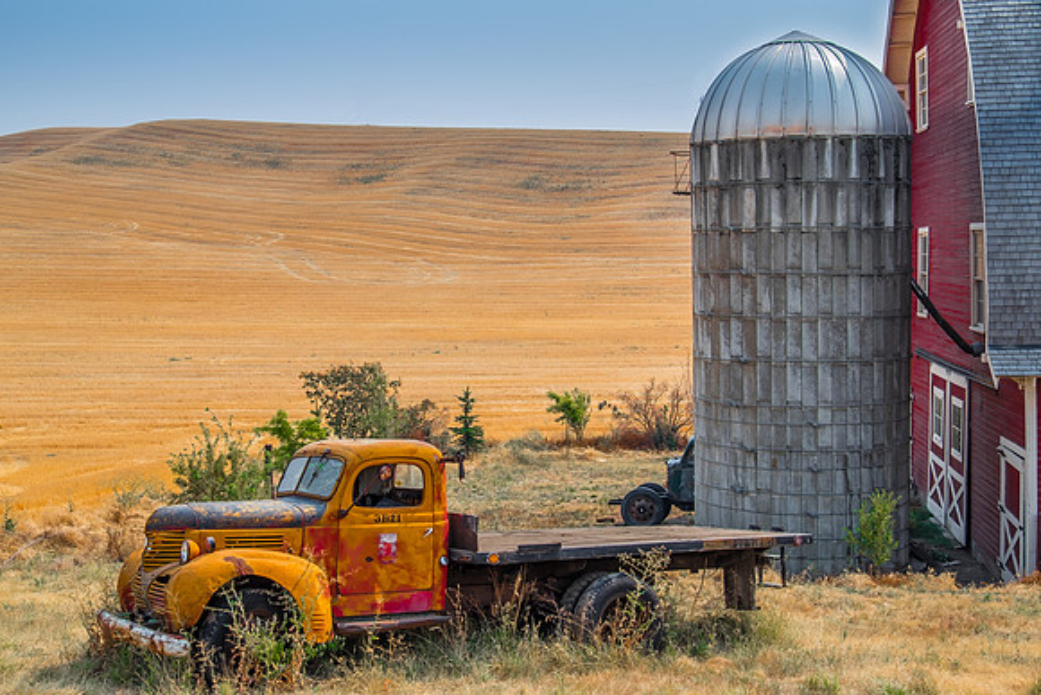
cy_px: 348
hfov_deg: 40.3
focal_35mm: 49
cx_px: 520
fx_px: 1417
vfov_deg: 27.5
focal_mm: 32.6
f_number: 9
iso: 200
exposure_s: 1/60
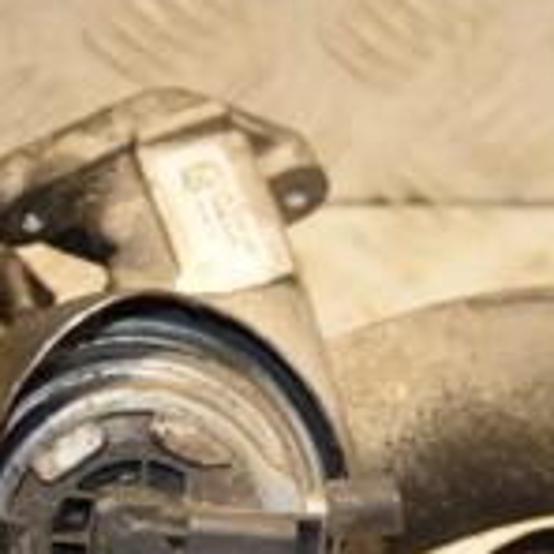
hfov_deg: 7.5
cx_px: 157
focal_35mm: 233
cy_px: 472
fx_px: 4214
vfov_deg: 7.5
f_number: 5
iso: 800
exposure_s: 1/200
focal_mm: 45
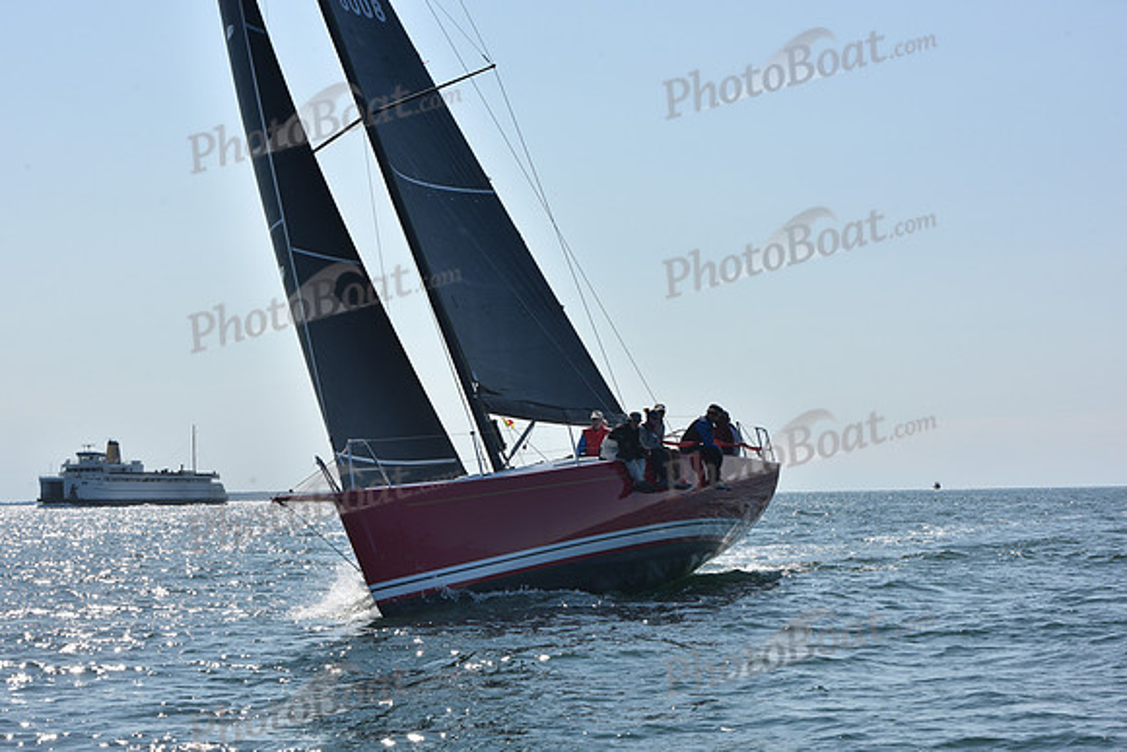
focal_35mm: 70
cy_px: 376
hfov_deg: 28.8
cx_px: 564
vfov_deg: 19.5
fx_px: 2192
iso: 250
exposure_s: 1/640
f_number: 13
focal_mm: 70
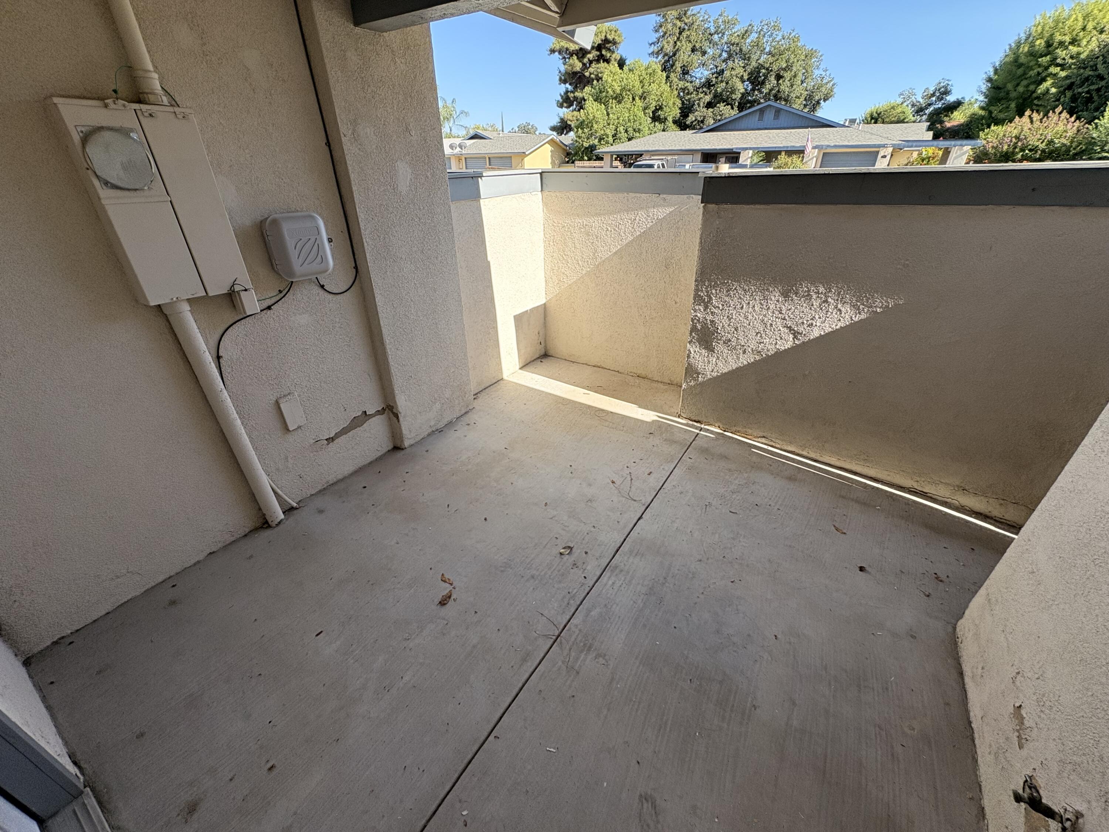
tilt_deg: -28.5
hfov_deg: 102.1
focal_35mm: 14
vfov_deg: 85.7
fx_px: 449
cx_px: 554
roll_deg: +1.4
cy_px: 416
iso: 64
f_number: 2.2
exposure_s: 1/470
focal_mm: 2.22
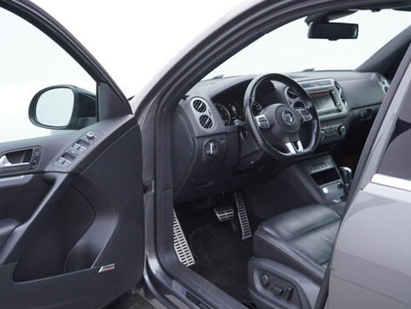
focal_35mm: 40
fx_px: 475
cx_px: 212
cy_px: 152
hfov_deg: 46.8
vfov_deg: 36.0
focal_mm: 24
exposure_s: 1/40
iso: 125
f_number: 2.8
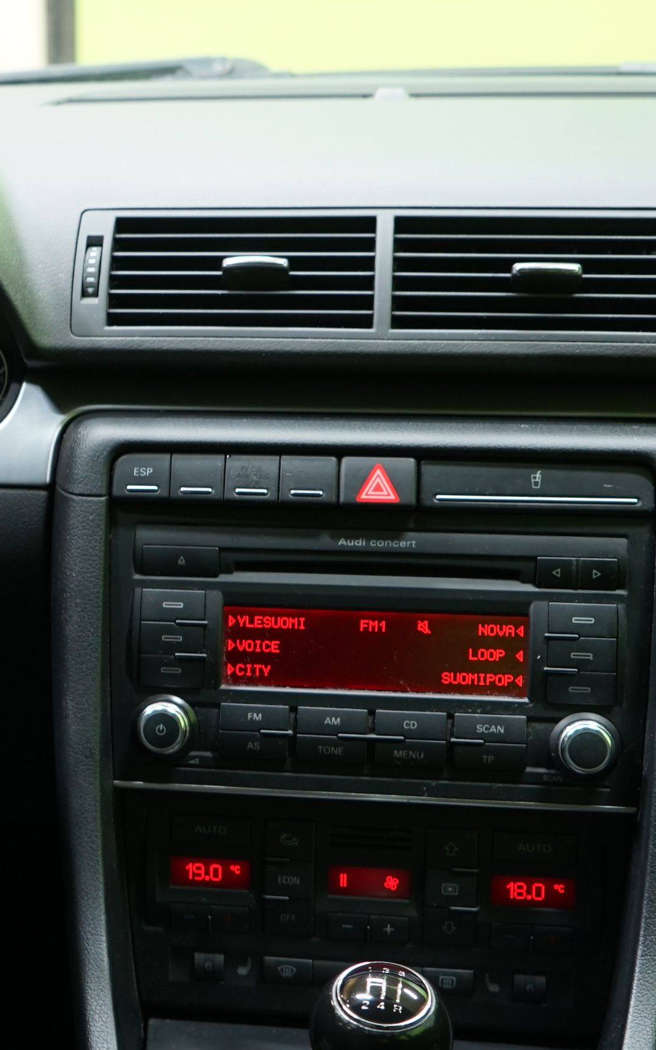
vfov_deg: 27.5
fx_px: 2145
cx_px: -51
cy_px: 485
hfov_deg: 16.9
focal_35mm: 75
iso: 800
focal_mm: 32
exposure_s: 1/20
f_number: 4.5
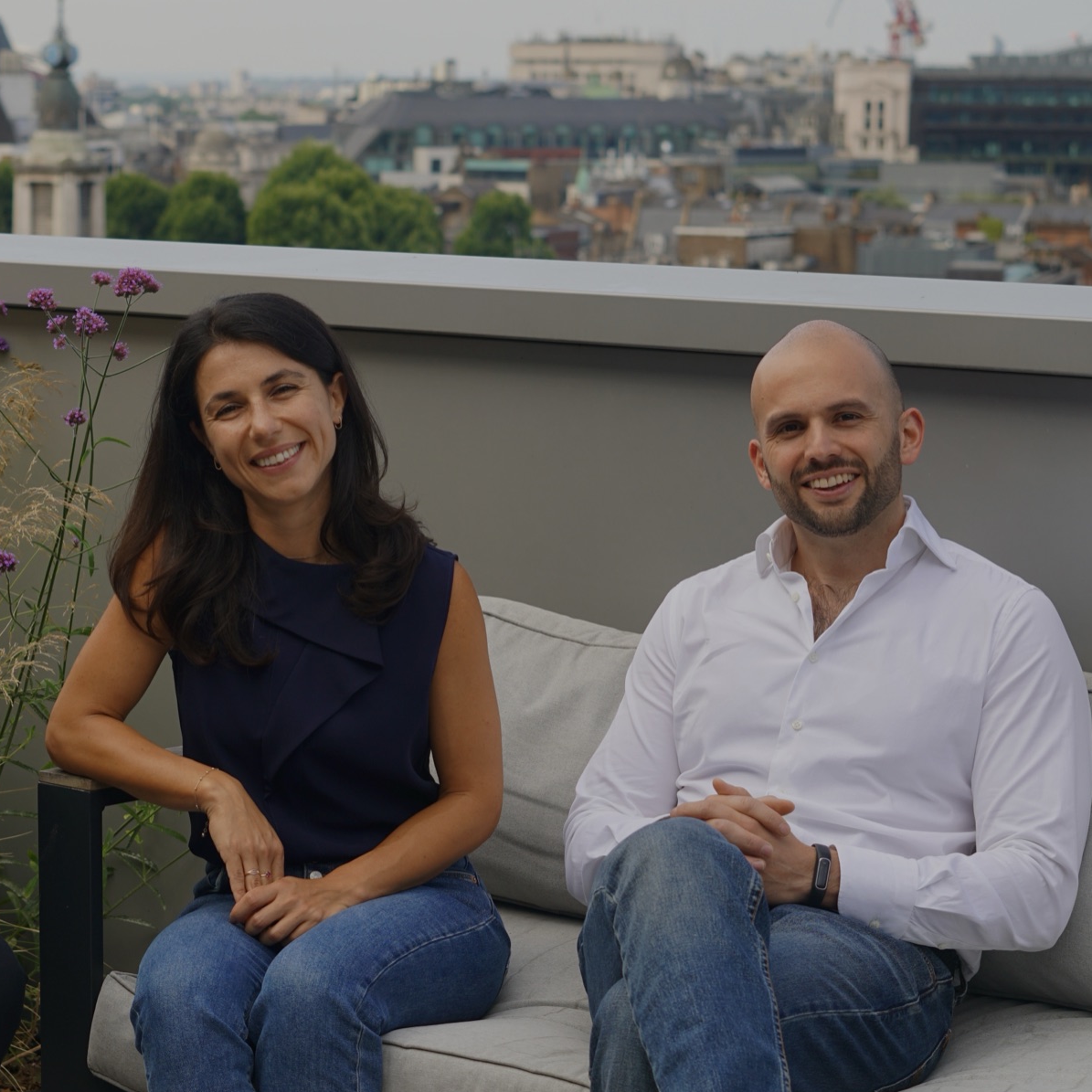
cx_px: 271
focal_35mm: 64
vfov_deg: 26.9
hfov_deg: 26.5
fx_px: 2284
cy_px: 546
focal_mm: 50
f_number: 4.5
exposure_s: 1/320
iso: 100
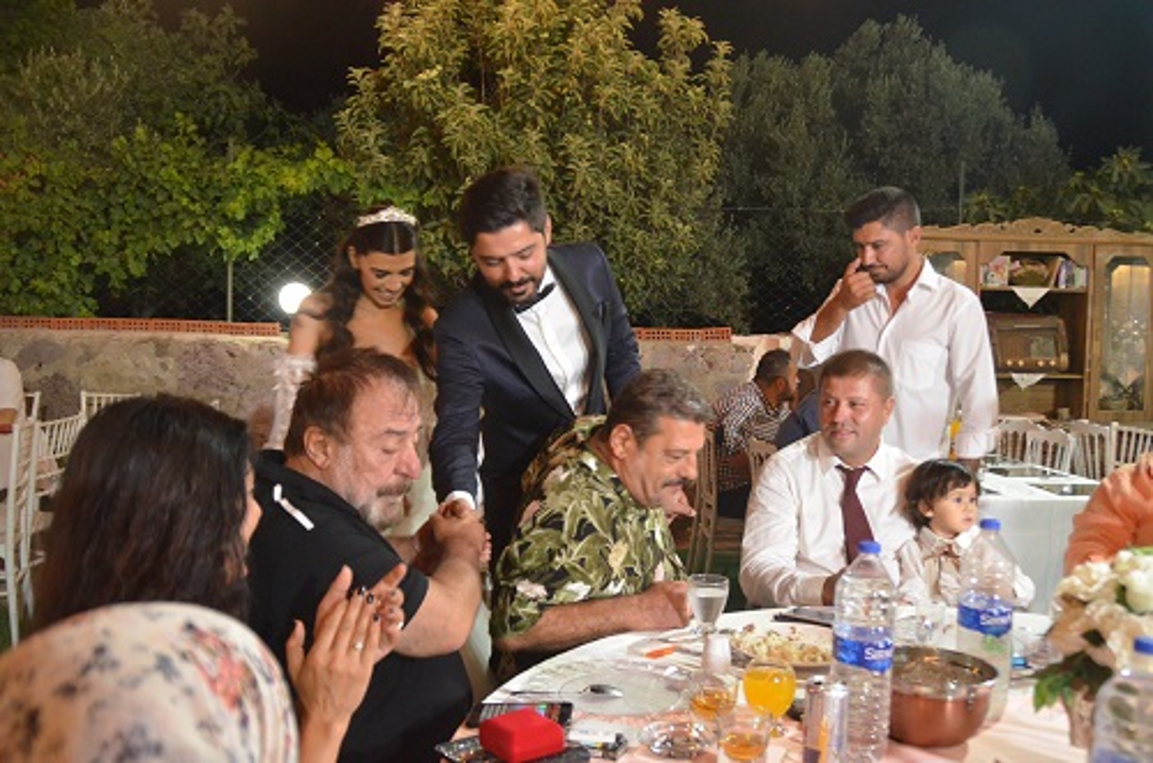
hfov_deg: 57.3
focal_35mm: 33
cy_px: 382
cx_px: 576
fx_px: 1055
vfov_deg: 39.8
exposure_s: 1/60
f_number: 3.5
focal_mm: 22
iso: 3200
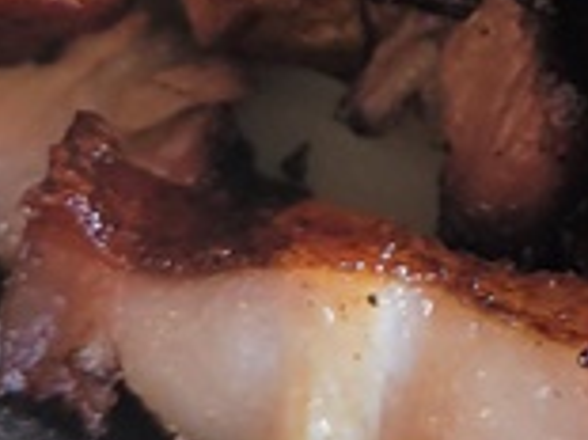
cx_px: 774
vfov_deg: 8.7
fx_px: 2852
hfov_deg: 11.5
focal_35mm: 168
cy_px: -91
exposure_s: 1/119
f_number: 1.8
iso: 50
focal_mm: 5.4
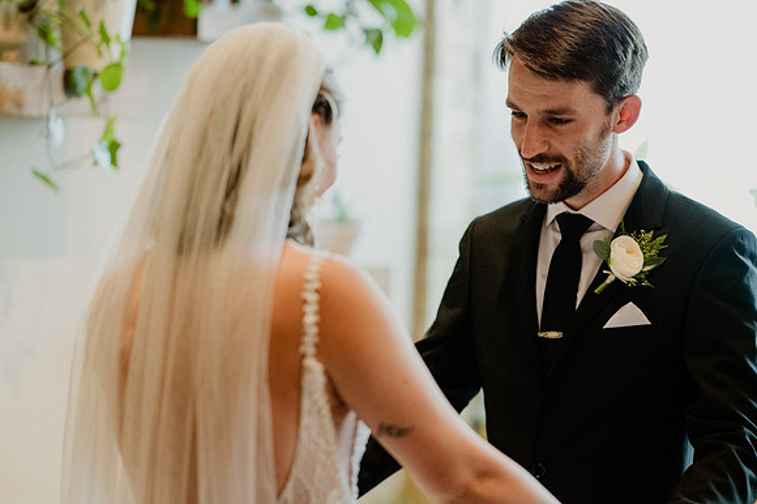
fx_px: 2207
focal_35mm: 105
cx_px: 378
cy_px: 252
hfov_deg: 19.5
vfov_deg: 13.0
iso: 2500
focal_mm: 105
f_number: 2.2
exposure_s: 1/500
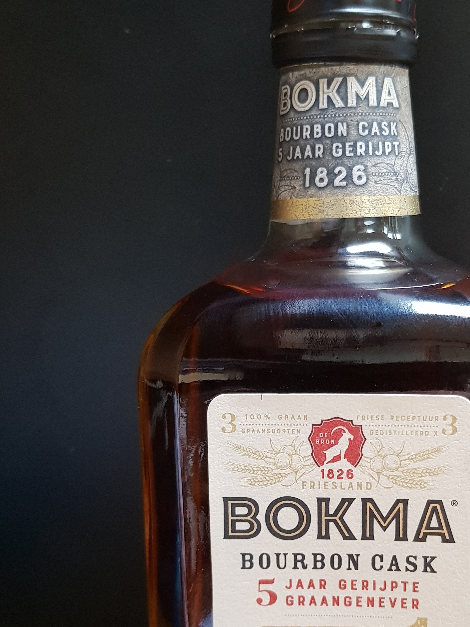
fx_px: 815
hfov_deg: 32.0
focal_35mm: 45
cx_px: 297
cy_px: 406
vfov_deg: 41.7
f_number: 1.7
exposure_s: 1/30
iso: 200
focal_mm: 4.2
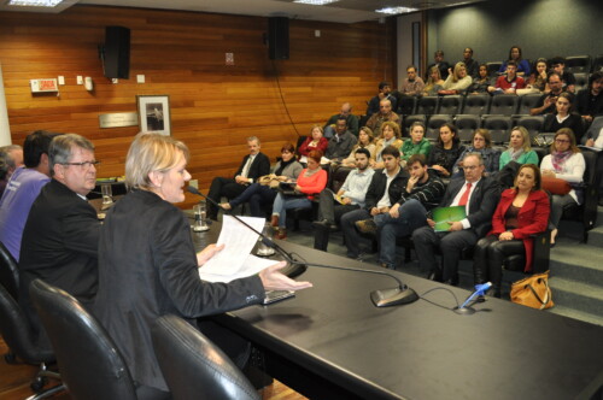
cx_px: 302
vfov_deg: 43.5
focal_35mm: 30
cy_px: 200
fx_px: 502
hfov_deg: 62.0
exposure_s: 1/60
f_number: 3.8
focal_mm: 20
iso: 800
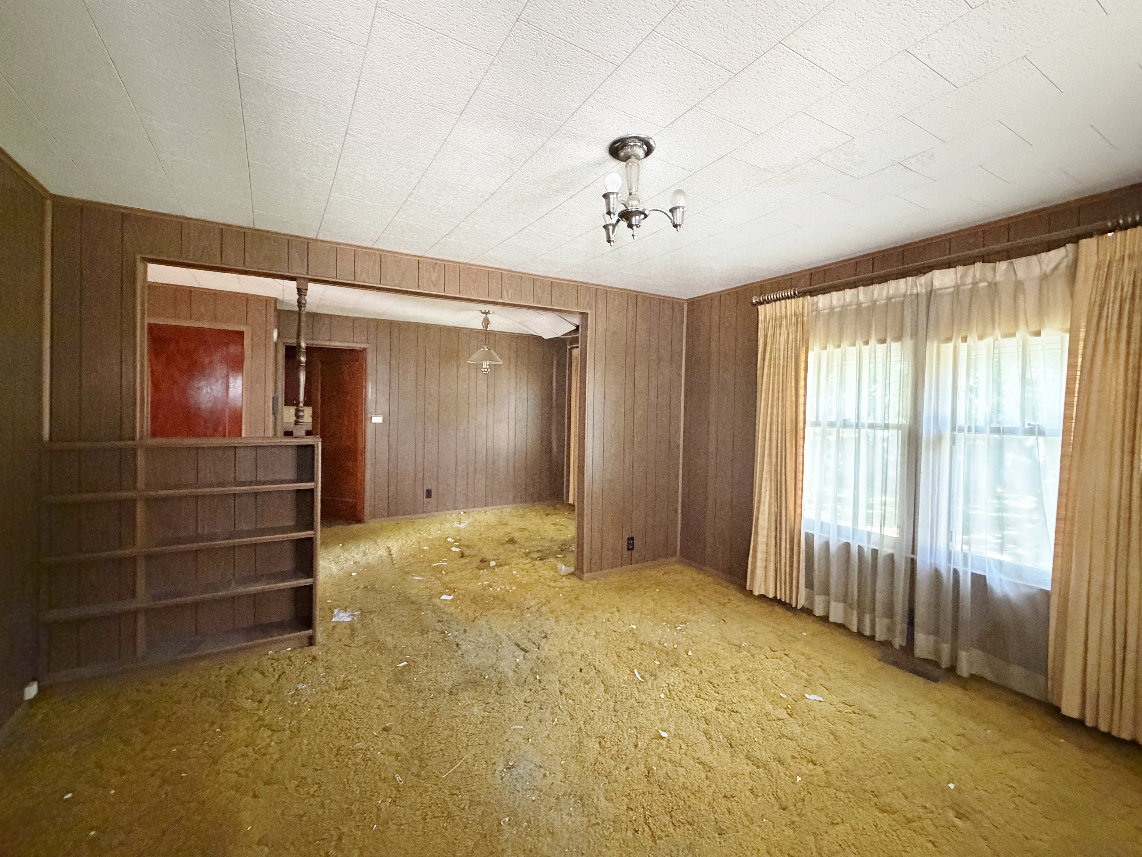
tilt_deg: -0.7
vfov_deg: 81.7
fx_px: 495
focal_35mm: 15
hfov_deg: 98.2
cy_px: 414
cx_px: 577
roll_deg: -0.6
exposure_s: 1/60
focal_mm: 2.22
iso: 1250
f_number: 2.2
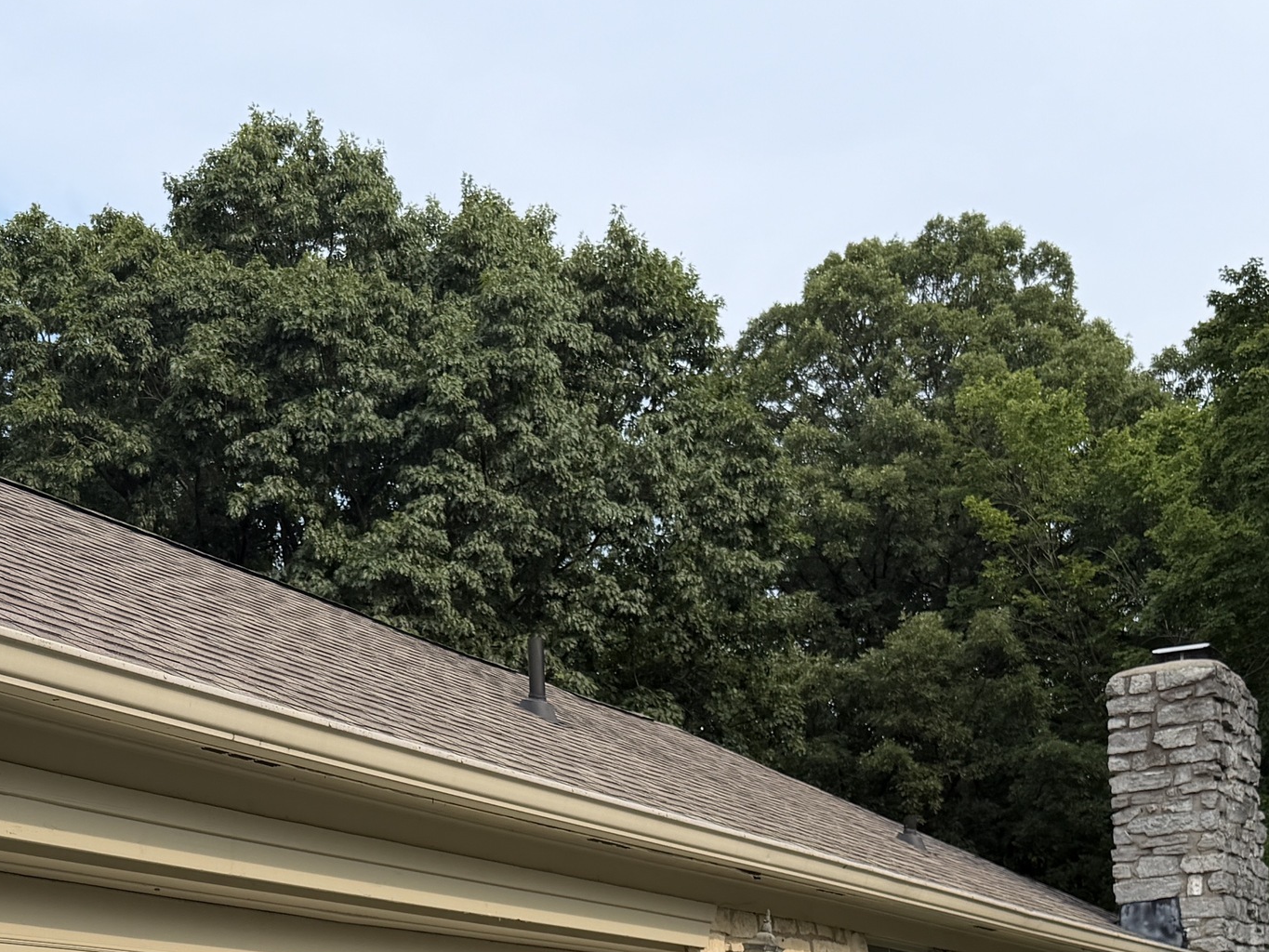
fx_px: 1980
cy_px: 1035
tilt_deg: +2.6
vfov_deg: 25.2
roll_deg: +1.0
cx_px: 408
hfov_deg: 35.1
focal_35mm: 54
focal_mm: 6.76
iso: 80
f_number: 1.78
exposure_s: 1/2703
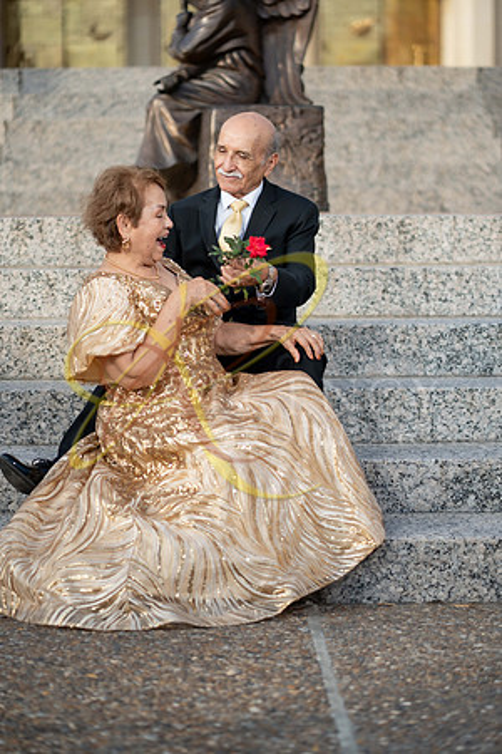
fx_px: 1778
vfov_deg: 23.9
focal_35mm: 85
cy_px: 377
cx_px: 251
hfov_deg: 16.1
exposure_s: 1/2000
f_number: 2.2
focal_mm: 85
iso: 200
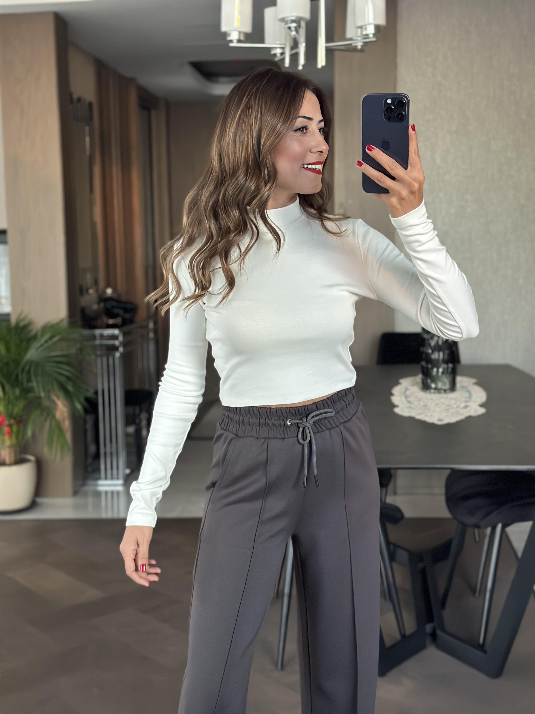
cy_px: 357
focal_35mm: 48
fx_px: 989
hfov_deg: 30.3
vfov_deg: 39.7
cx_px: 268
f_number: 1.78
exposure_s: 1/40
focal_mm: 6.86
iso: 500
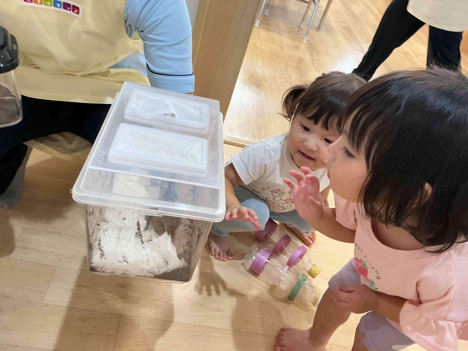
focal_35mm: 29
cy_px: 176
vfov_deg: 48.2
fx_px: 392
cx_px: 234
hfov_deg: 61.7
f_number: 1.8
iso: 64
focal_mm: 3
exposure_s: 1/60
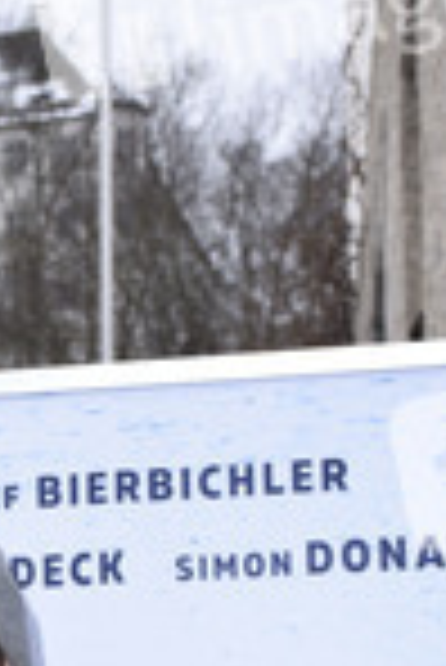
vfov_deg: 18.2
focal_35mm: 109
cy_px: 670
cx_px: -149
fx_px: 2027
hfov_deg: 12.2
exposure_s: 1/160
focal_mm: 27
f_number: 6.3
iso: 100
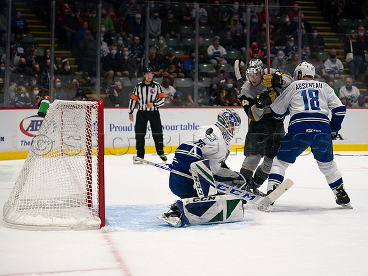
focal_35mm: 92
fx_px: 975
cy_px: 114
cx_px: 222
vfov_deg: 16.1
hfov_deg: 21.3
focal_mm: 70
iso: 2000
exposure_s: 1/1250
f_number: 2.8
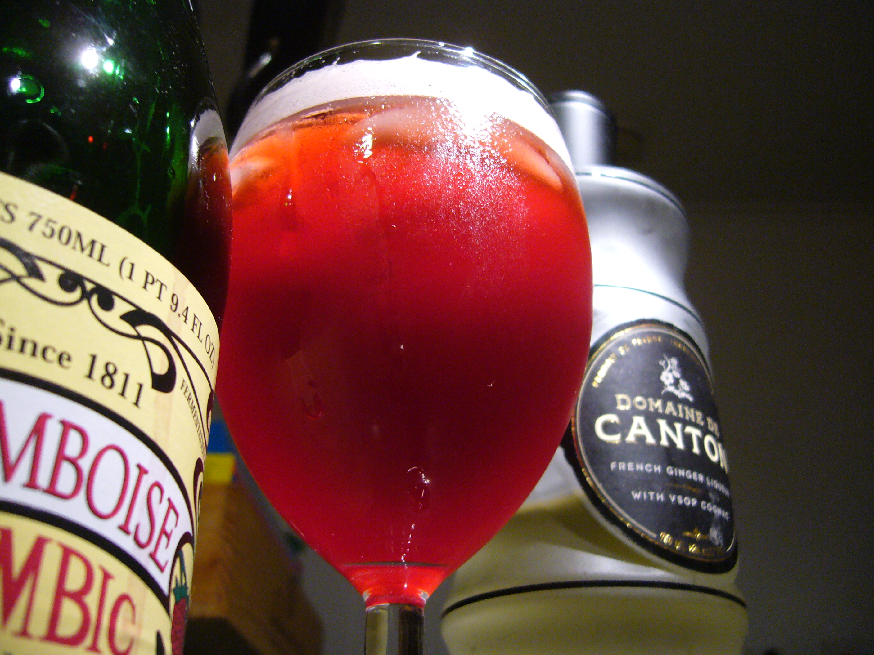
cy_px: 328
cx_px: 437
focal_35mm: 35
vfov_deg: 40.7
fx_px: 884
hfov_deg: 52.6
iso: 200
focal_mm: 5.8
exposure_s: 1/8
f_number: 2.8
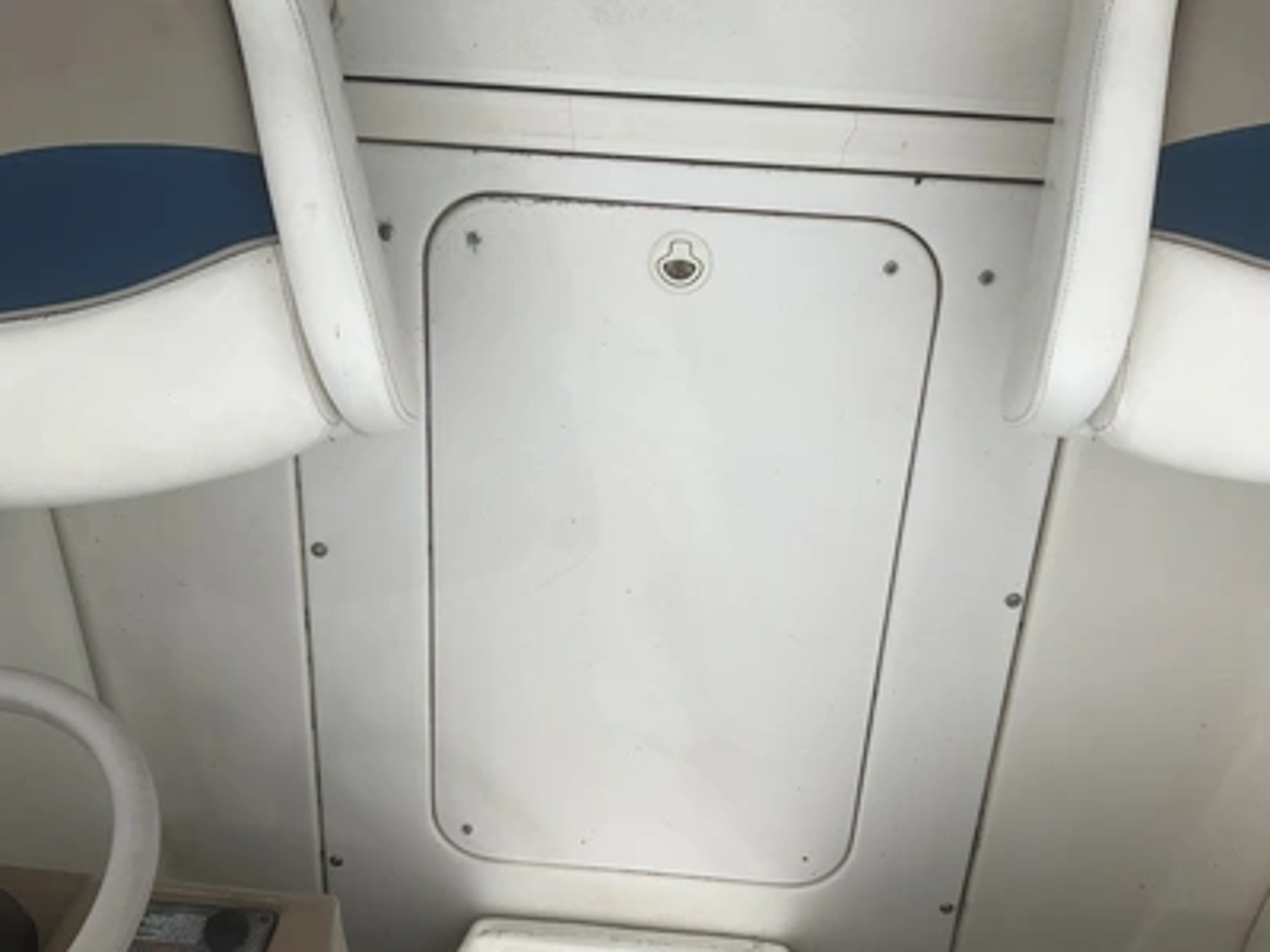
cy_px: 476
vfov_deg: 48.2
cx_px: 635
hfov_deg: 61.7
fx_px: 1064
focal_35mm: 29
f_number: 1.8
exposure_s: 1/2227
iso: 25
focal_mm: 3
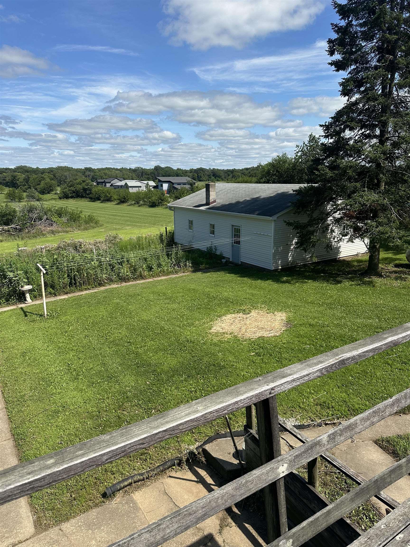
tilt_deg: -14.3
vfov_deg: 71.6
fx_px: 379
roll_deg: +0.2
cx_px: 205
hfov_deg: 56.8
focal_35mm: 24
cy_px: 274
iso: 80
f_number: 1.78
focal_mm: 6.86
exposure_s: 1/4348
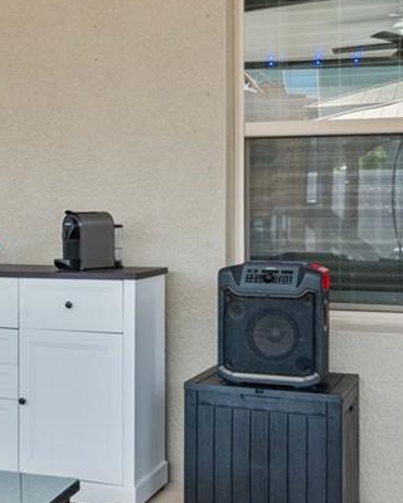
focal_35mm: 60
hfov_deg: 24.9
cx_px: 68
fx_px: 895
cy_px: 174
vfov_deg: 31.2
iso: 640
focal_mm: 16
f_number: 9
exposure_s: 1/25
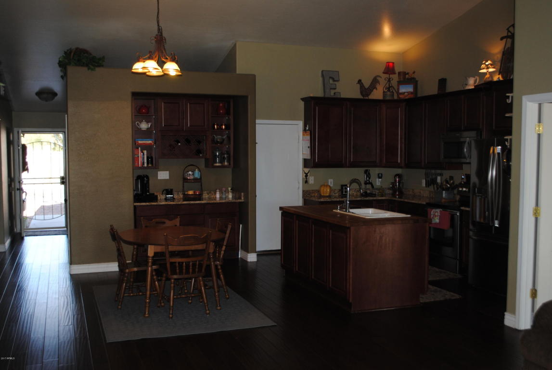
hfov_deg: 53.1
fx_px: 553
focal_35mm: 36
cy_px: 185
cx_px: 276
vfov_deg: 37.0
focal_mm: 24
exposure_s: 1/60
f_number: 4
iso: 200
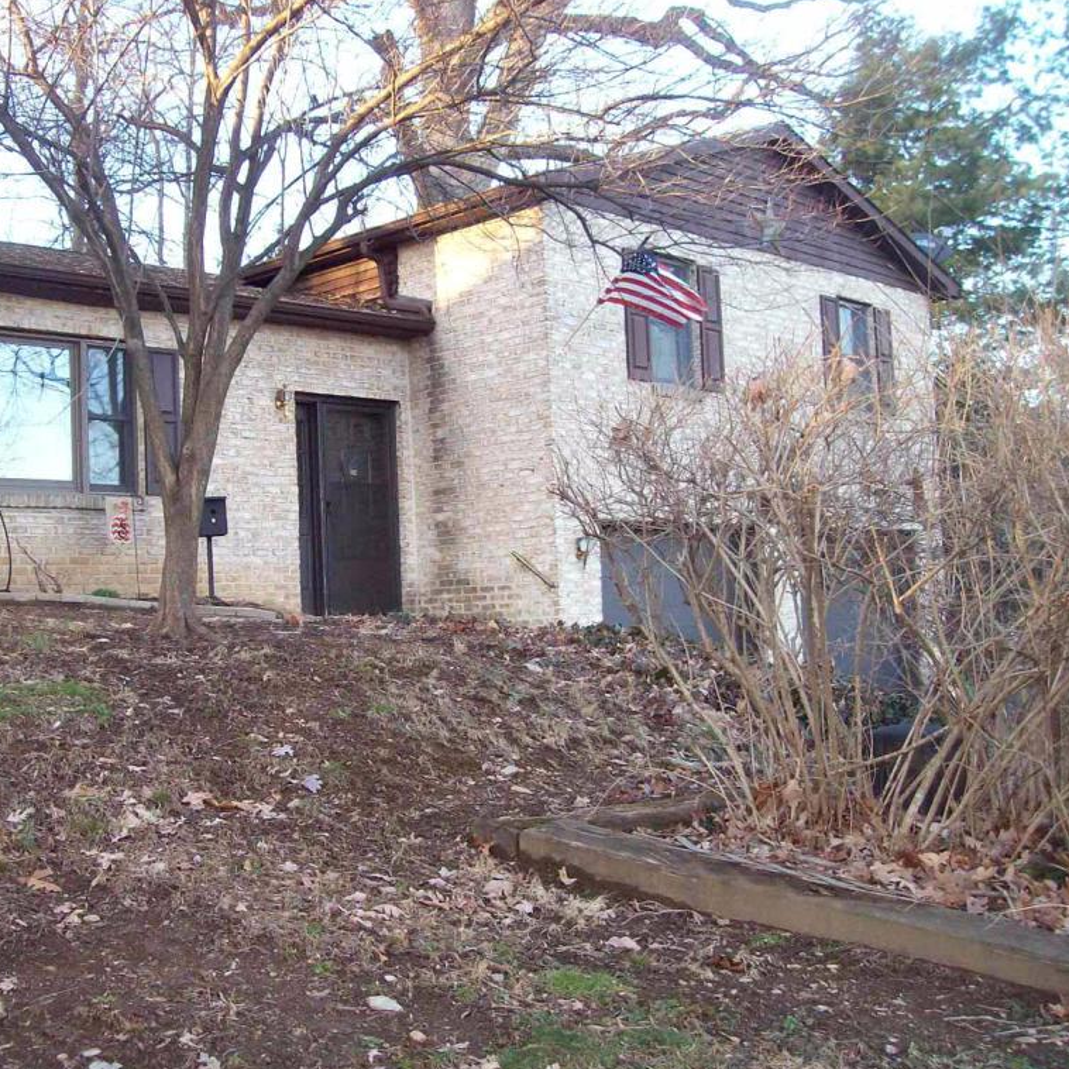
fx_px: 1502
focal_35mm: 43
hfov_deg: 38.7
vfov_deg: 39.2
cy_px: 536
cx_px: 351
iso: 140
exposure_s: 1/64
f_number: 2.7
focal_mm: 6
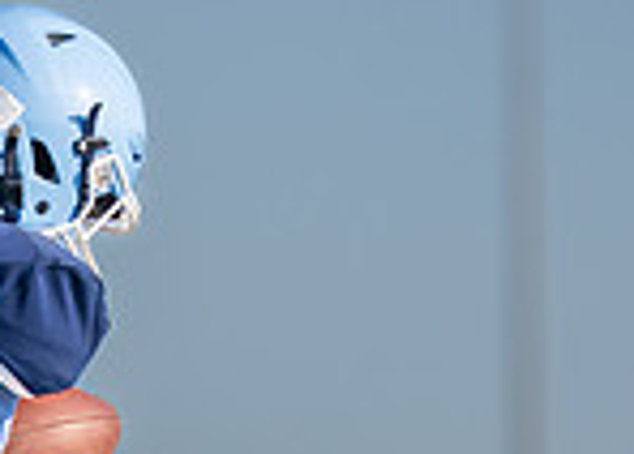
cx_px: 143
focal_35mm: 949
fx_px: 17103
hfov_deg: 2.1
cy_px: 820
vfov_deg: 1.5
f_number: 2.8
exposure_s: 1/4000
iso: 250
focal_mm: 200
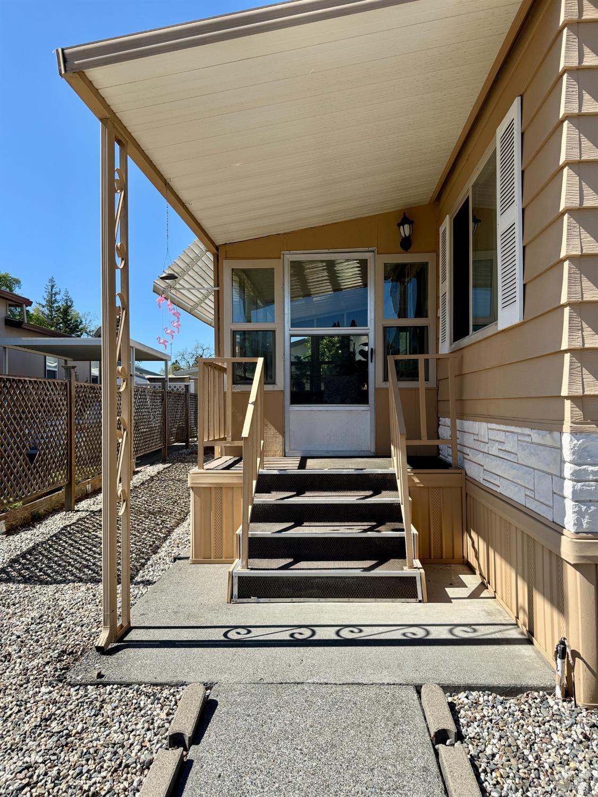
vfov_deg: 71.6
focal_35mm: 24
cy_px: 398
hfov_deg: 56.8
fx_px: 553
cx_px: 299
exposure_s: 1/3759
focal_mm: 6.76
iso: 80
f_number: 1.78
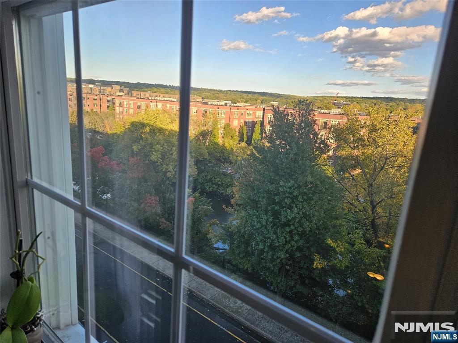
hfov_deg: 73.9
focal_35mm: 23
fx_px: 304
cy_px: 172
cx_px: 229
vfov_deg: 58.9
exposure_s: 1/719
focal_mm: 5.4
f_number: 1.8
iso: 64
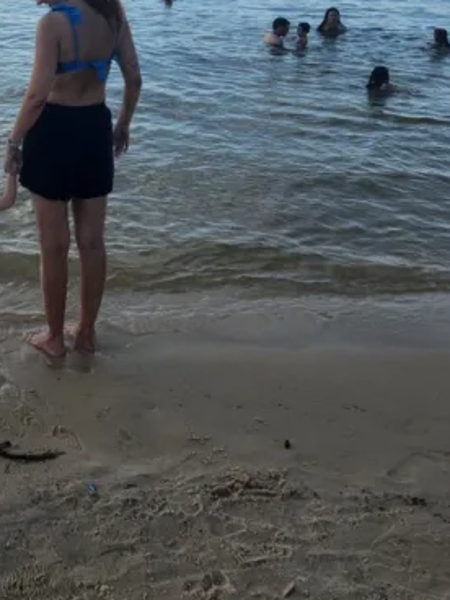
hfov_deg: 30.3
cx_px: 20
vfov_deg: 40.0
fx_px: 780
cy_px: 99
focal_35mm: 45
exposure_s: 1/720
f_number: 1.8
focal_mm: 5.4
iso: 20
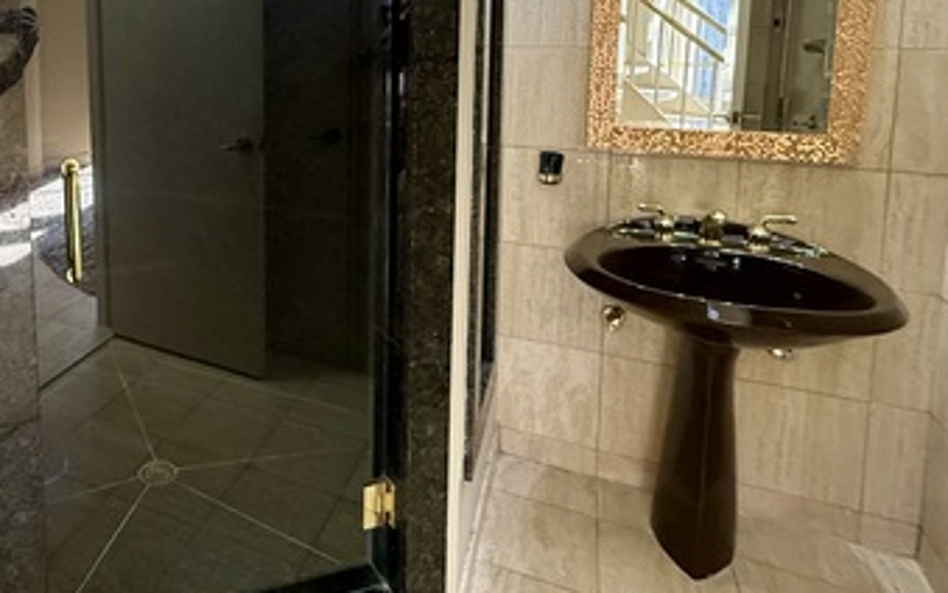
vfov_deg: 42.0
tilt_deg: -6.0
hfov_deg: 61.9
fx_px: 724
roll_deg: +0.5
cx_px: 215
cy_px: 95
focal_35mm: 28
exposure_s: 1/120
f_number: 2.2
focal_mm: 2.22
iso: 500
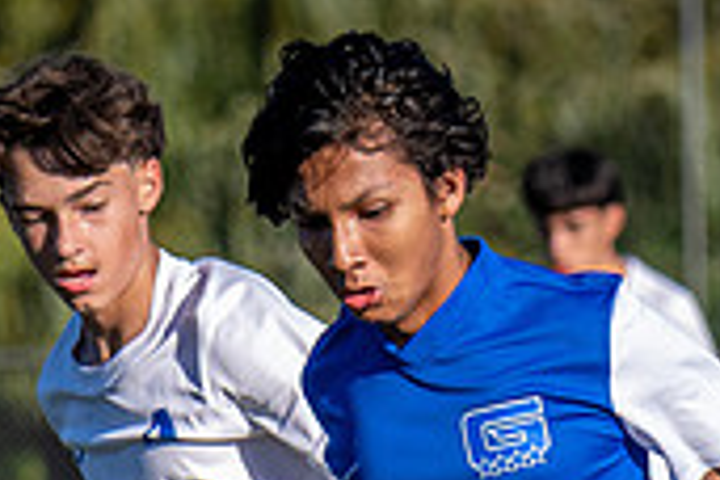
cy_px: 554
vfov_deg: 1.4
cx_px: 589
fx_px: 19698
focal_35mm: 985
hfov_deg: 2.1
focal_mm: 185
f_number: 5.6
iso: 560
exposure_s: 1/2000
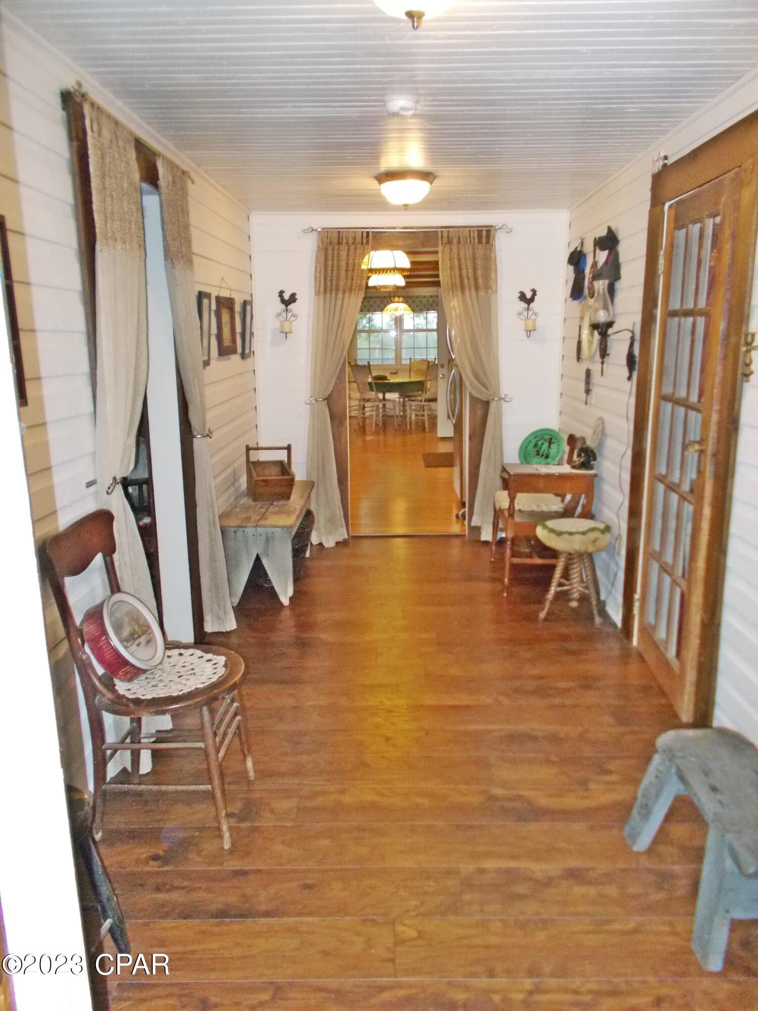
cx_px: 379
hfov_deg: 53.1
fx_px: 759
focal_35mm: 26
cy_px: 506
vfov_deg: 67.3
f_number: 3.2
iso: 400
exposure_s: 1/25
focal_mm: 4.6
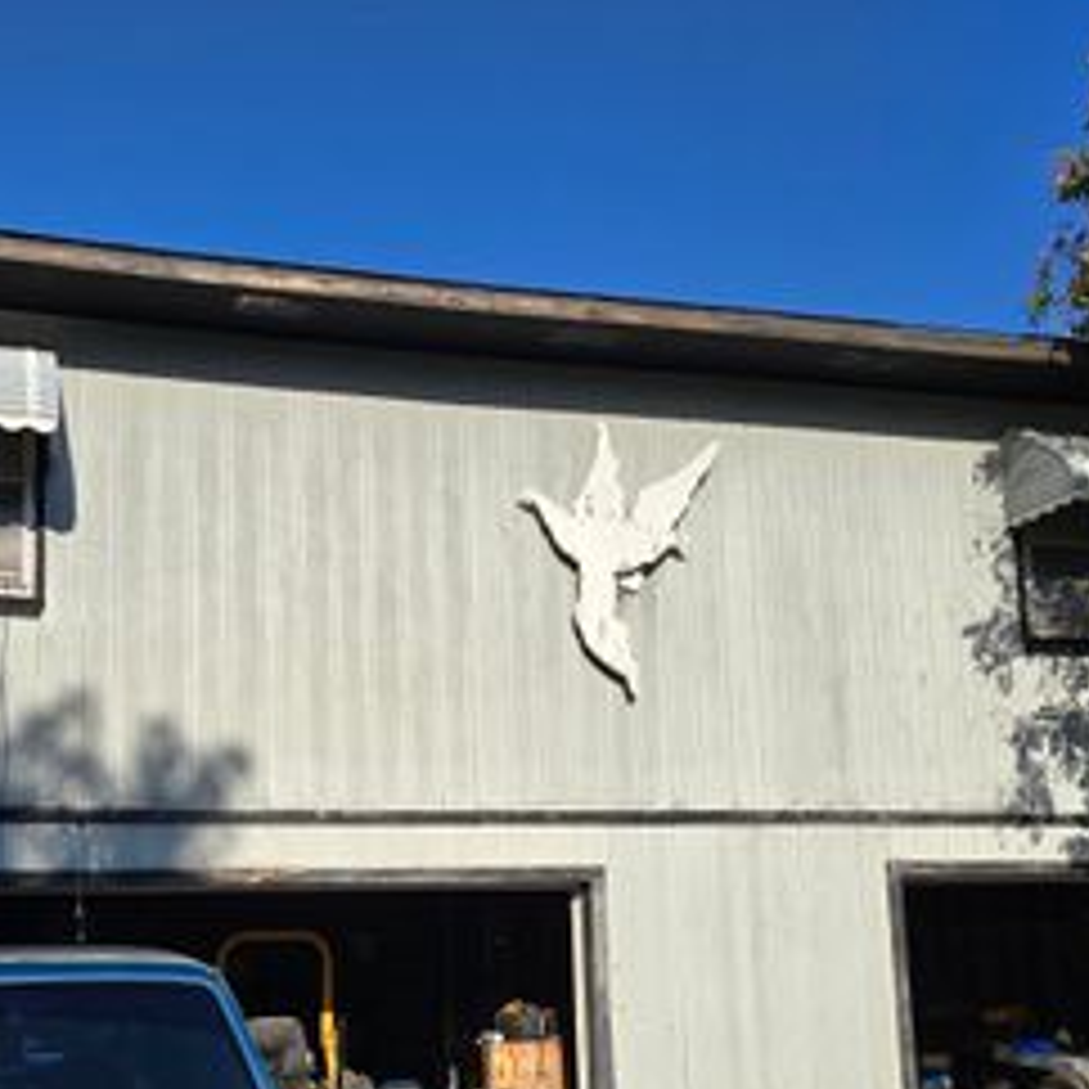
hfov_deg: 39.7
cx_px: 396
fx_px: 1495
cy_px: 763
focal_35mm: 42
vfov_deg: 39.3
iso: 12
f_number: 1.7
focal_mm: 6.3
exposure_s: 1/1036
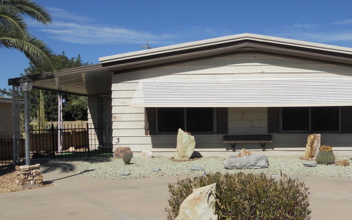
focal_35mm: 45
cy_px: 124
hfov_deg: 43.3
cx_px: 251
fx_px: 432
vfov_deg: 28.6
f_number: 8
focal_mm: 4.9
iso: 80
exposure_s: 1/320
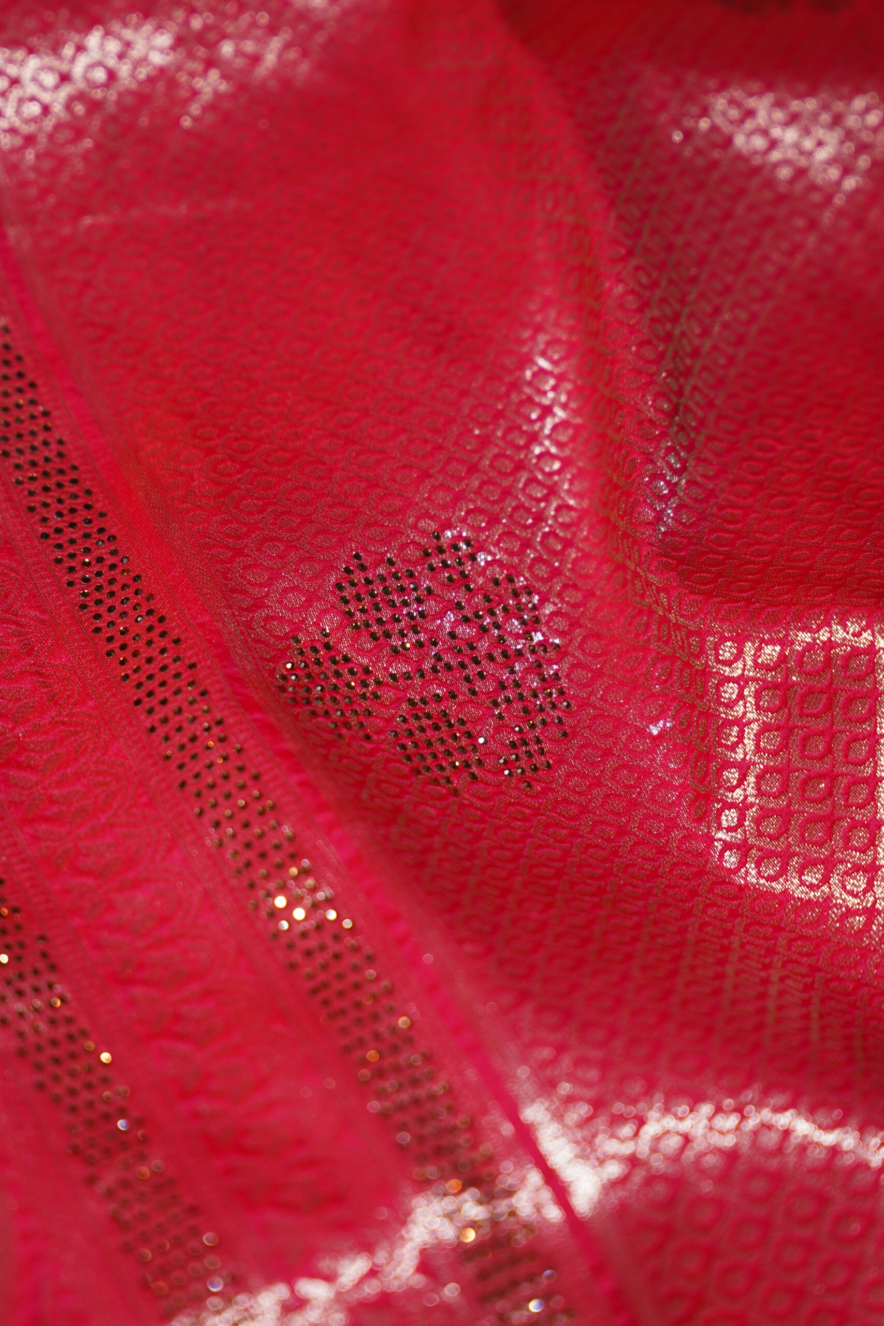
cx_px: 442
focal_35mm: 105
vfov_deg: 19.5
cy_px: 663
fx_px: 3867
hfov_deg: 13.0
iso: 250
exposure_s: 1/200
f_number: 2.8
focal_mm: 70
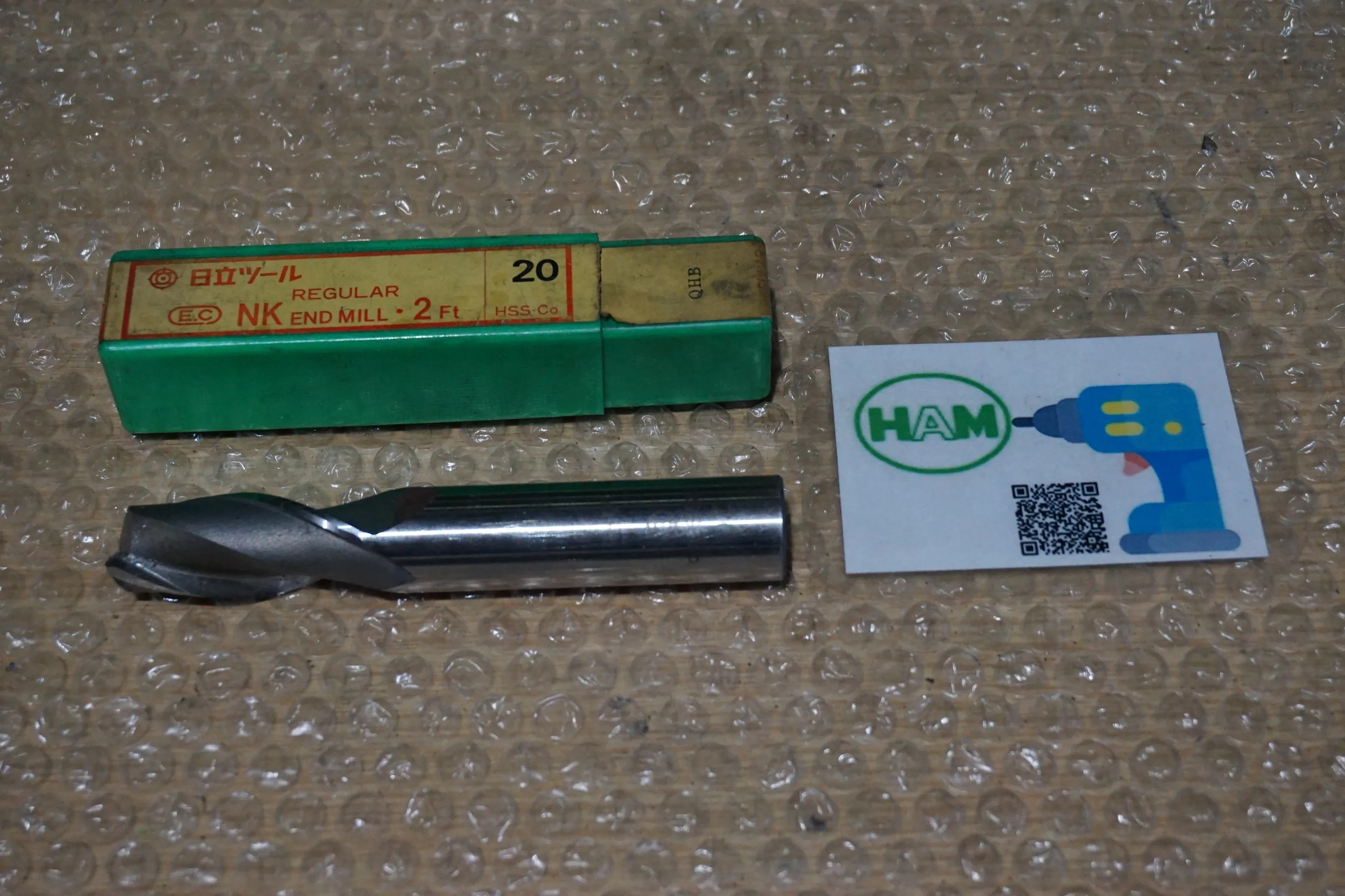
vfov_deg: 22.6
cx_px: 672
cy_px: 448
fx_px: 2241
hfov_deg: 33.4
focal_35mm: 60
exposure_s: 1/80
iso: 2000
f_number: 6.3
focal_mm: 40
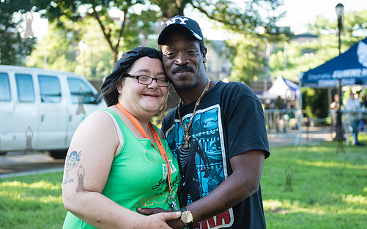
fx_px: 640
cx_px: 172
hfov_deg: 32.0
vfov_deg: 20.3
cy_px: 120
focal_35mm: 64
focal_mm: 44
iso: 200
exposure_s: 1/160
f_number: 2.8
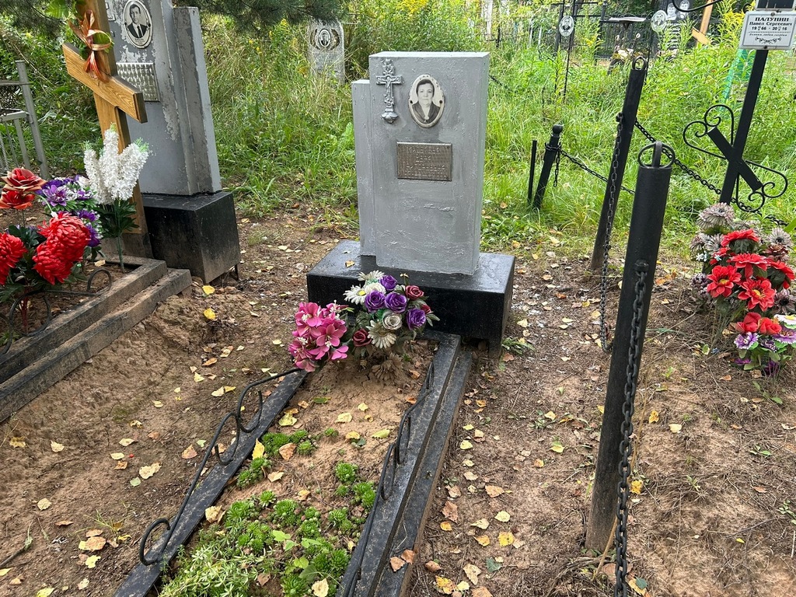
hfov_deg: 67.3
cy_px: 298
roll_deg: +0.9
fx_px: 598
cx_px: 398
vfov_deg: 53.1
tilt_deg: -26.5
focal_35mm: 26
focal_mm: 5.7
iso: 80
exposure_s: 1/121
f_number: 1.5
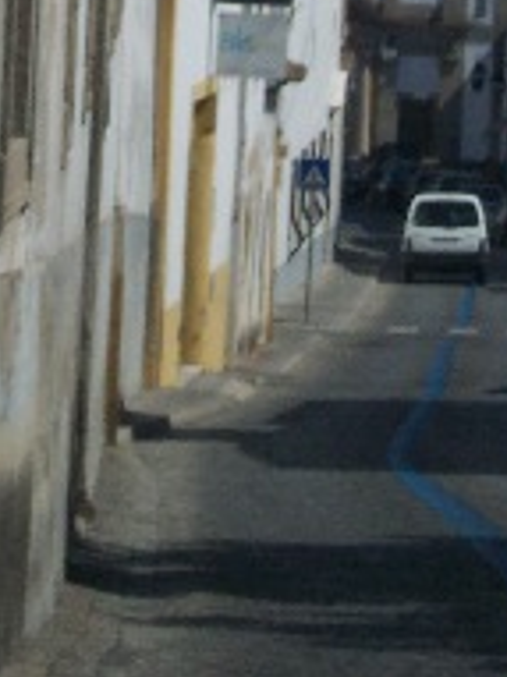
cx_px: 332
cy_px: -354
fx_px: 7019
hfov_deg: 4.1
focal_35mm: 359
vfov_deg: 5.5
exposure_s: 1/500
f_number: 8
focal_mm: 24
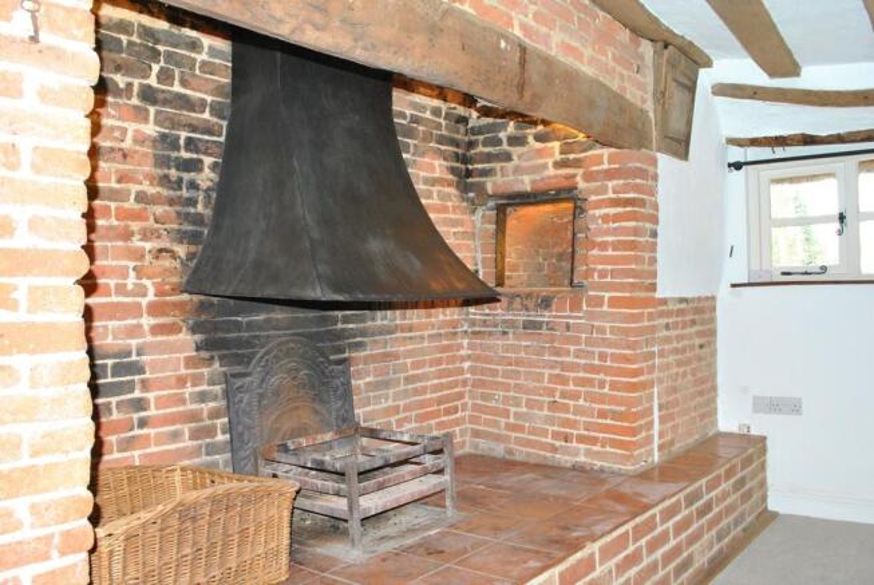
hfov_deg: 67.3
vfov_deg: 48.0
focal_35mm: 27
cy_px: 292
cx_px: 437
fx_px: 656
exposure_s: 1/60
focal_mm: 18
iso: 800
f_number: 6.3
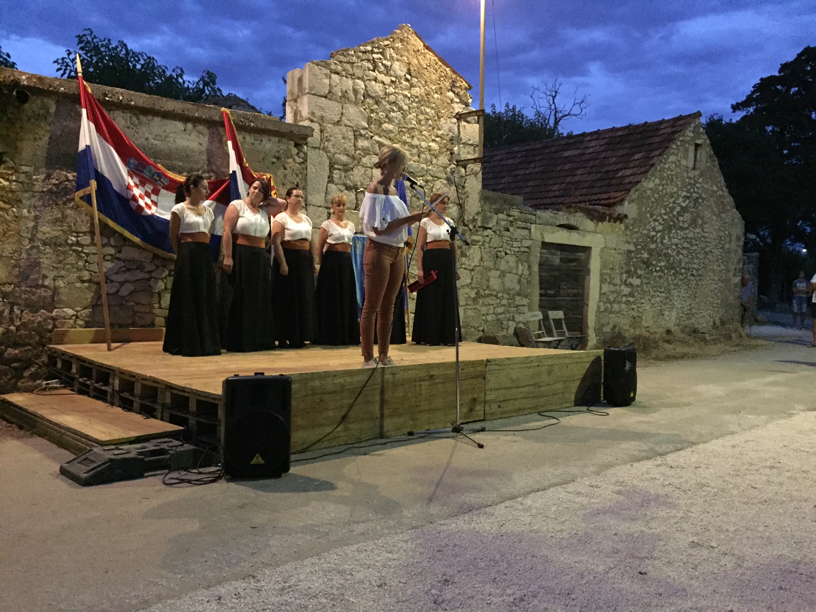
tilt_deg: -2.2
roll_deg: -2.4
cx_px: 408
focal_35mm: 29
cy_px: 306
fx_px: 684
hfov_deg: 61.7
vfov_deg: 48.2
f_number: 2.2
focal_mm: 4.15
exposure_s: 1/17
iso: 1000
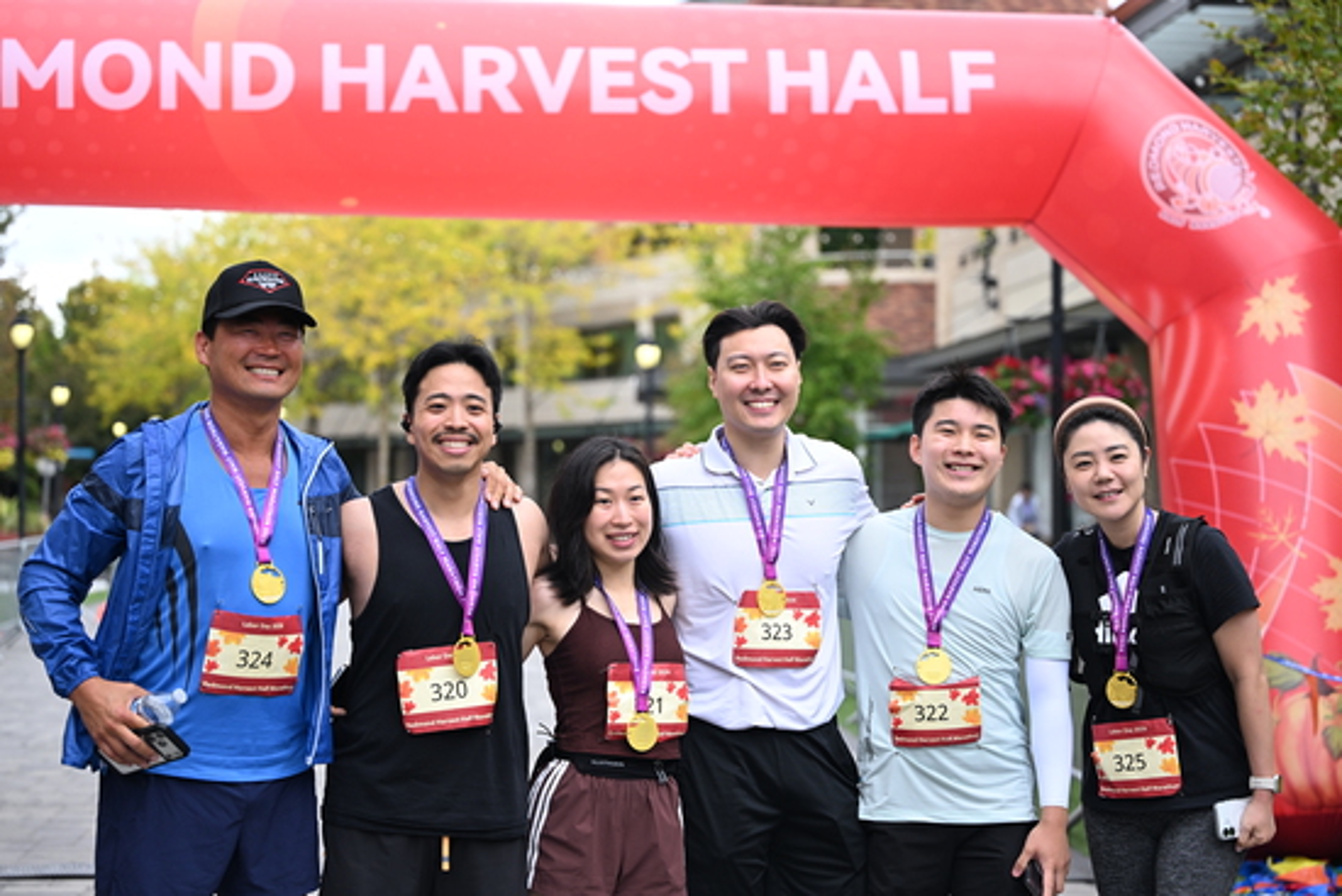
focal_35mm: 70
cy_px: 448
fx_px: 2610
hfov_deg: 28.8
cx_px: 671
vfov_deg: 19.5
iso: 640
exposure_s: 1/1600
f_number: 2.8
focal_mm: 70
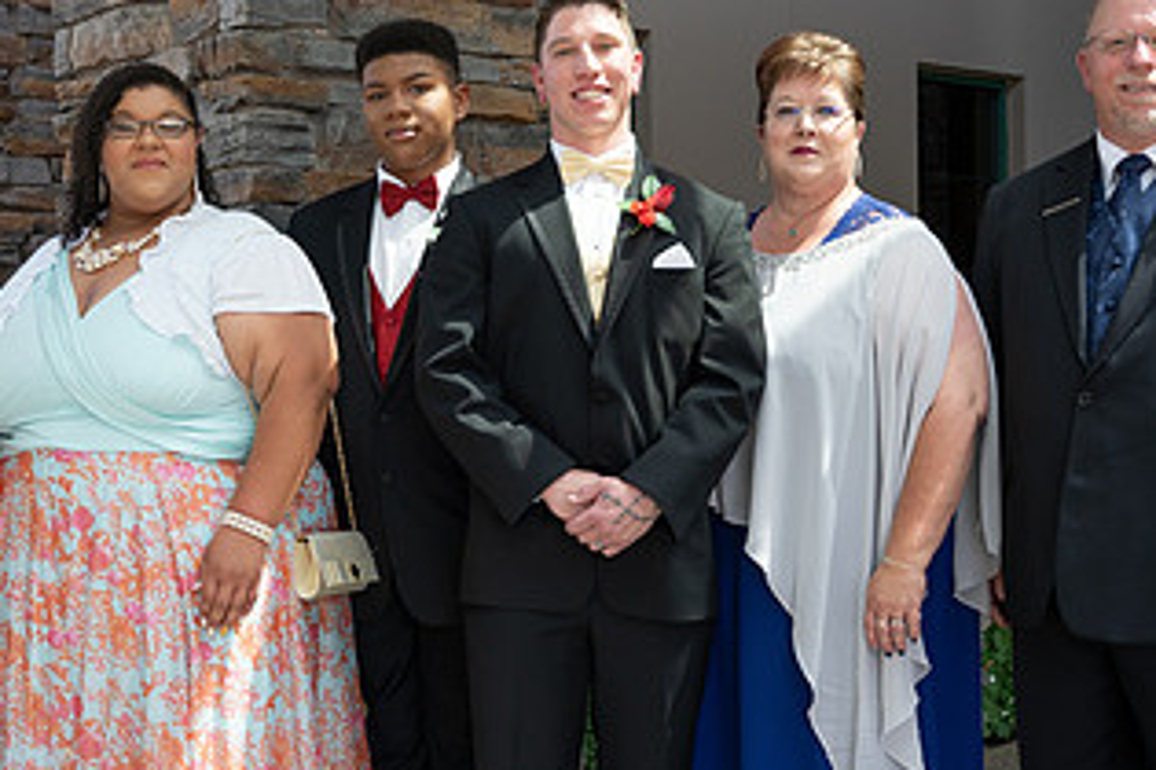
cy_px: 446
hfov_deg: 33.8
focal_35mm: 59
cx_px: 448
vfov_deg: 23.0
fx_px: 1894
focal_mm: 32
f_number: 6.3
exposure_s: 1/160
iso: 320
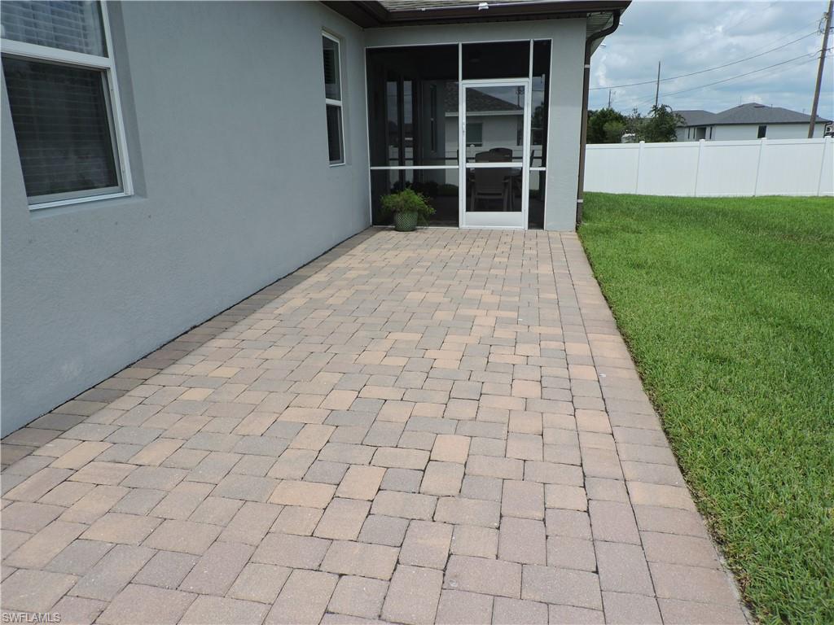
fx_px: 578
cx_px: 417
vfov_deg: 56.8
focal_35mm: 24
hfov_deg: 71.6
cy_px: 312
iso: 100
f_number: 3.7
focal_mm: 4.3
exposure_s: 1/1250
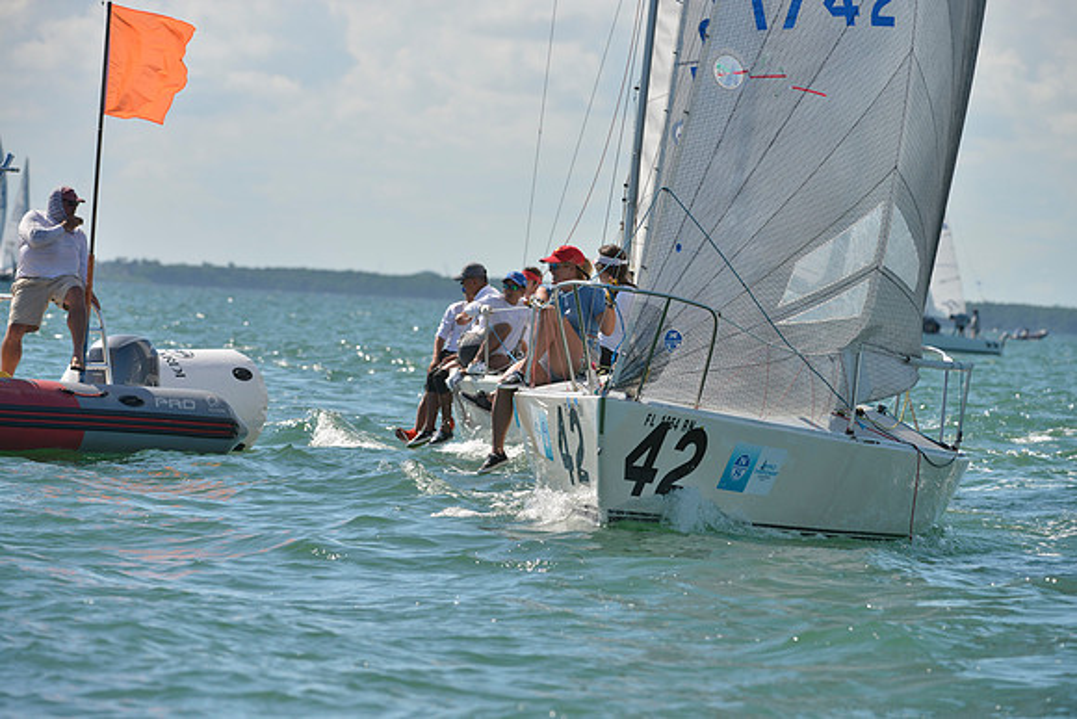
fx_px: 7181
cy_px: 360
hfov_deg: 8.6
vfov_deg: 5.7
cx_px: 538
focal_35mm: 240
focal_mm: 240
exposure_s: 1/1000
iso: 200
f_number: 7.1
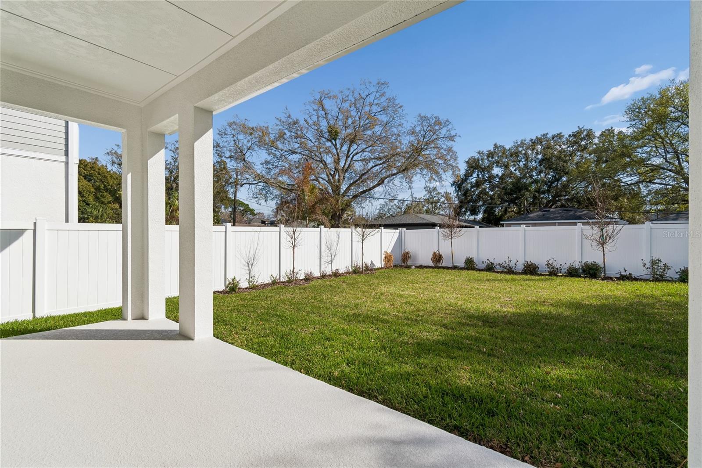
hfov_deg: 100.4
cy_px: 234
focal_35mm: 15
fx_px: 292
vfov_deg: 77.3
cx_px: 351
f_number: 7.1
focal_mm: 10
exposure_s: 1/250
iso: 100
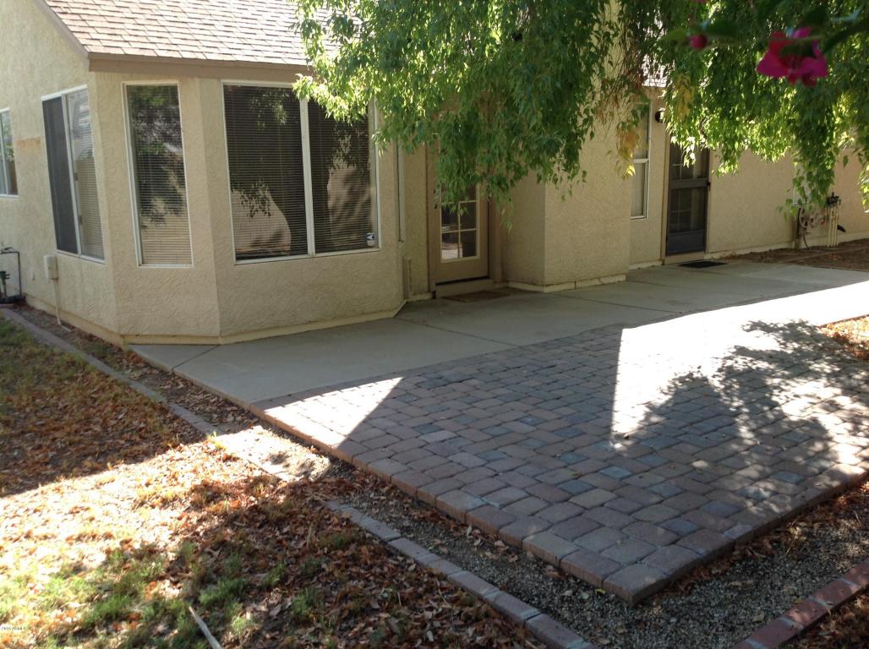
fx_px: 877
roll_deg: +0.9
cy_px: 324
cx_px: 434
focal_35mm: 35
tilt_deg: -12.1
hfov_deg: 52.7
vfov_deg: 40.6
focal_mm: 4.28
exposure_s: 1/277
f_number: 2.4
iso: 50
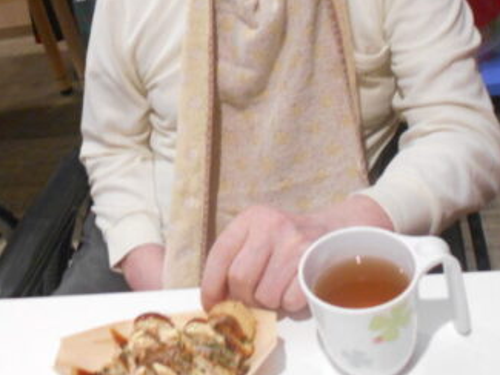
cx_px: 214
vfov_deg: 29.6
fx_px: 694
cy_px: 72
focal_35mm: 48
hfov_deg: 39.6
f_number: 3.2
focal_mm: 4.6
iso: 400
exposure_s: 1/30
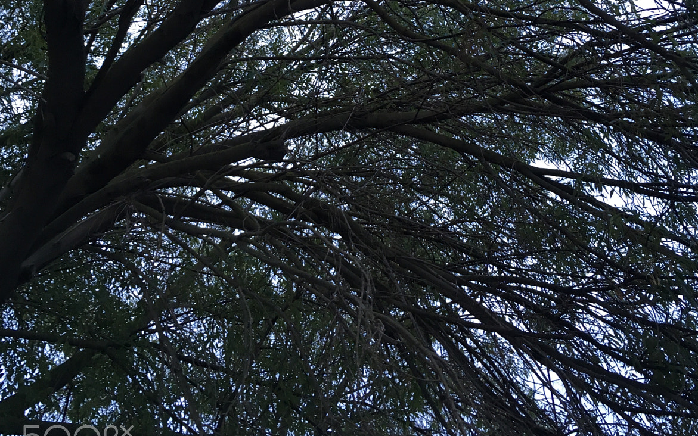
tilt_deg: +52.8
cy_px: 41
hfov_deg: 47.2
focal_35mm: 42
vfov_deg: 29.3
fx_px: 799
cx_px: 343
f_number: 2.2
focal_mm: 4.15
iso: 50
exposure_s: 1/30
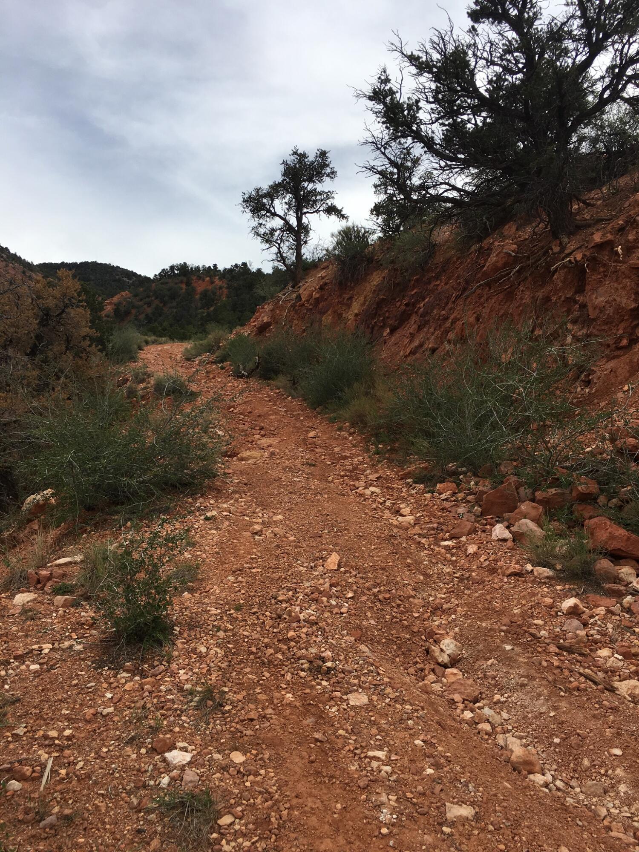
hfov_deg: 48.2
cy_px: 426
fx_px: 714
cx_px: 320
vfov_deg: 61.7
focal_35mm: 29
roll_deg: -2.3
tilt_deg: +3.6
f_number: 2.2
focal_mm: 4.15
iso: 25
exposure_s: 1/1637
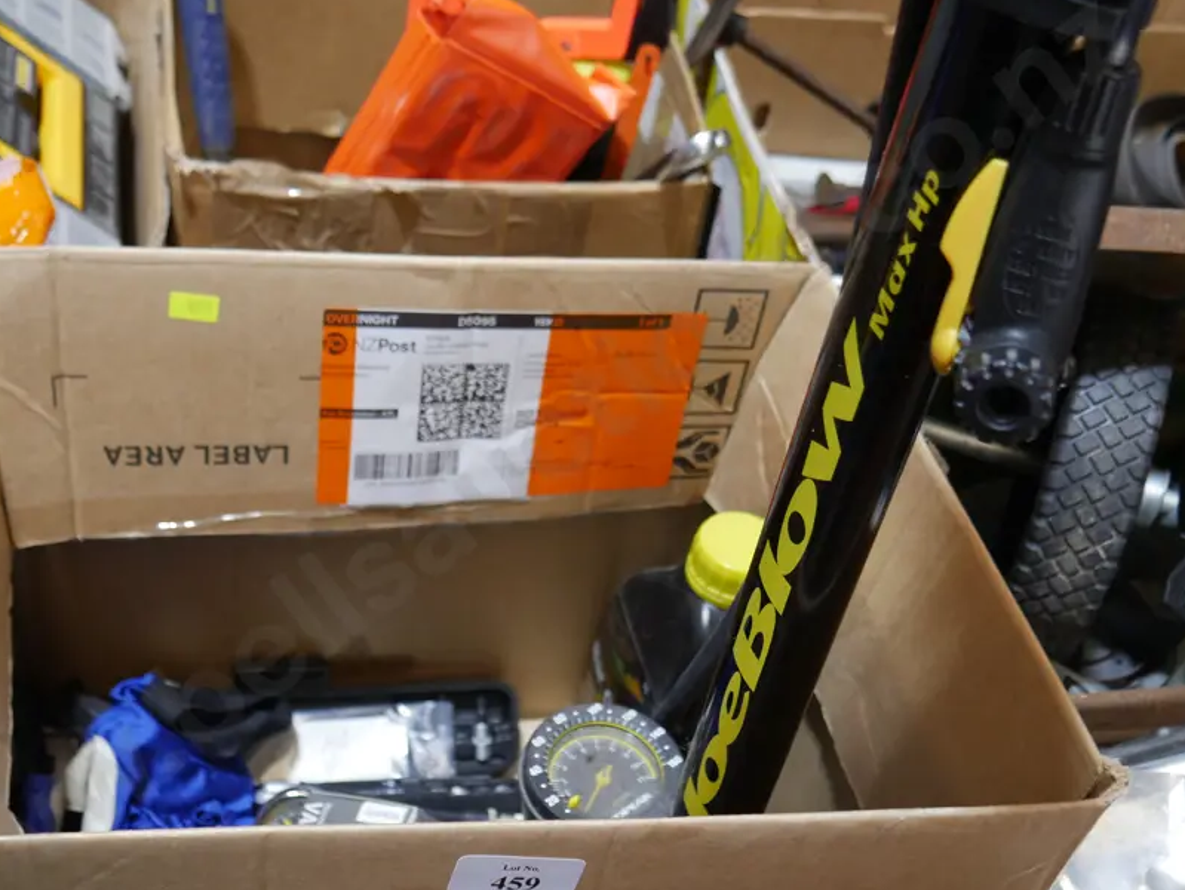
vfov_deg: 35.1
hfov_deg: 45.6
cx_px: 506
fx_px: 1404
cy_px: 481
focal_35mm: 41
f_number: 3.6
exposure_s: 1/60
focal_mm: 16
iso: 320
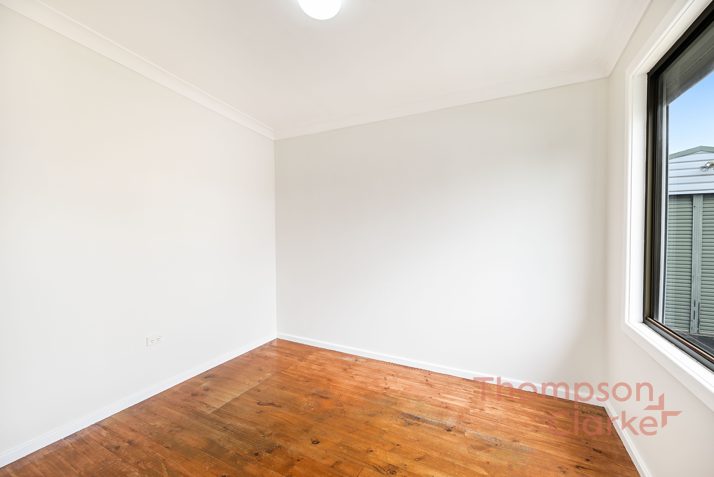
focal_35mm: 14
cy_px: 238
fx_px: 278
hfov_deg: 104.2
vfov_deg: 81.3
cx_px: 357
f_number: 5.6
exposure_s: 1/40
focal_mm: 14
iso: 100
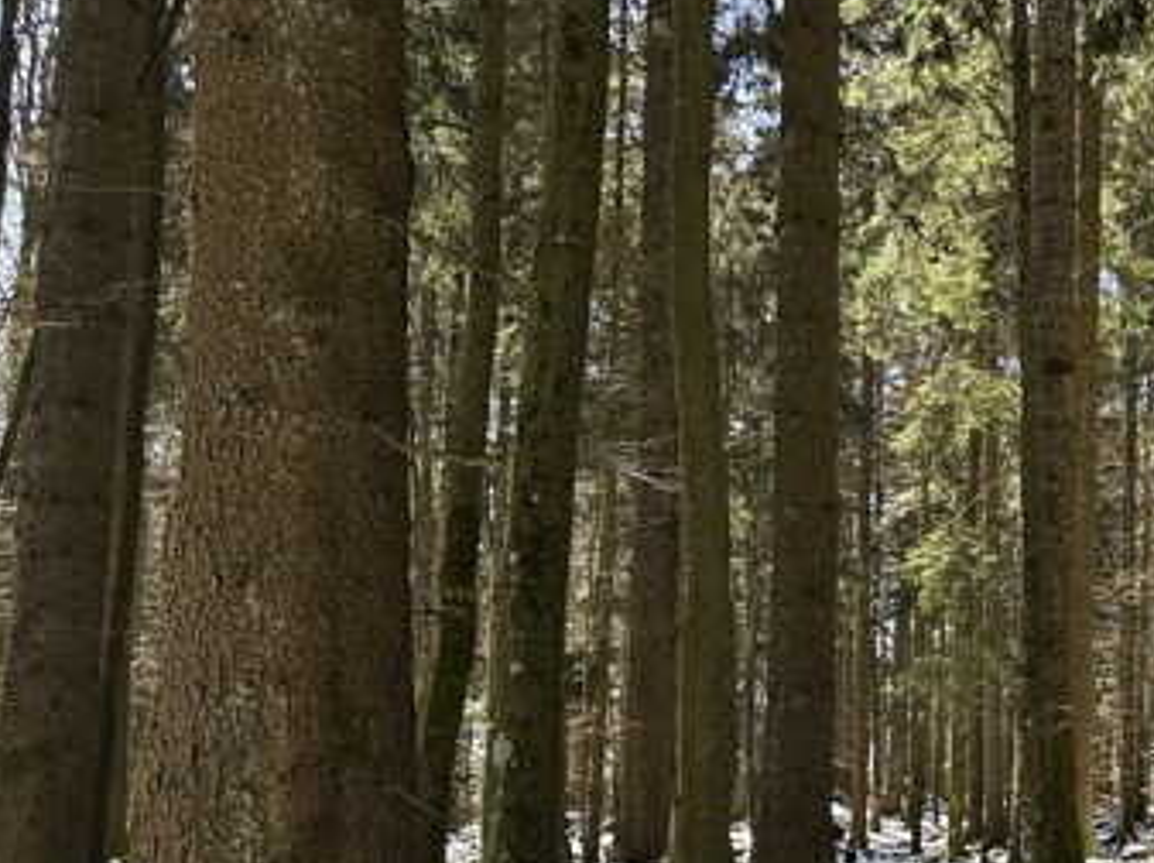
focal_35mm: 73
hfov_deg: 25.2
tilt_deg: +7.6
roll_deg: -1.8
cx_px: 1195
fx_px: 2431
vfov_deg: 19.9
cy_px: 685
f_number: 1.78
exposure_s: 1/622
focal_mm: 6.76
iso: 100
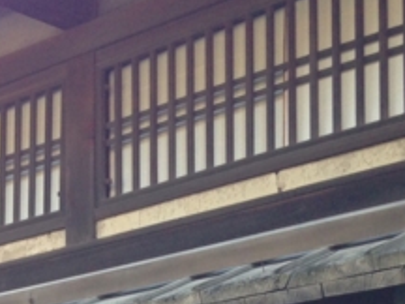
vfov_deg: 11.3
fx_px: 1427
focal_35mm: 122
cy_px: 544
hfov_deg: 15.4
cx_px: -107
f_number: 2.4
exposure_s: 1/120
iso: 80
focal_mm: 4.12
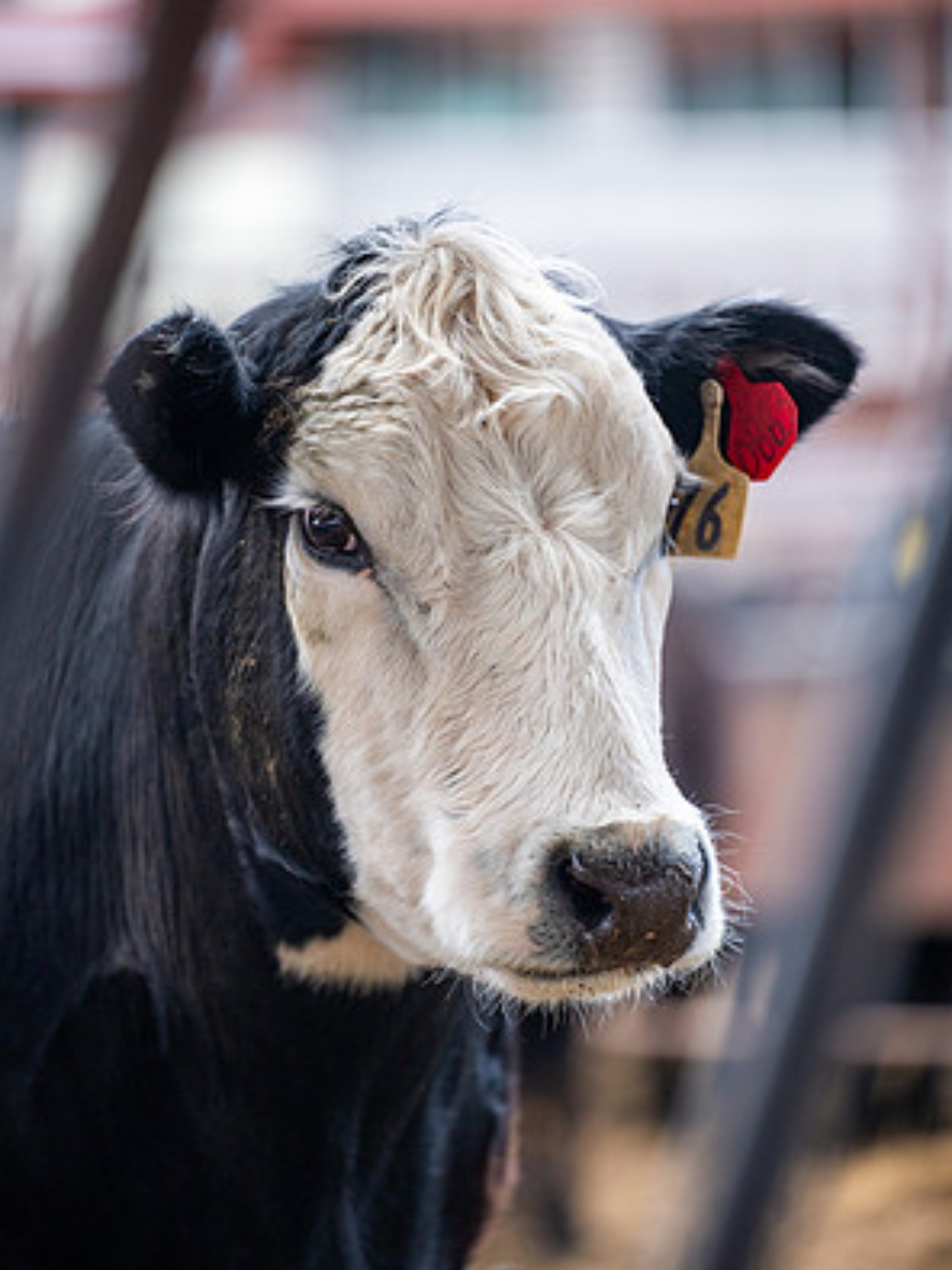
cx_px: 479
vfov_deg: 9.0
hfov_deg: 6.8
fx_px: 8035
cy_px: 630
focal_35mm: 219
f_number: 2.8
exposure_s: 1/1600
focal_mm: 200
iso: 125
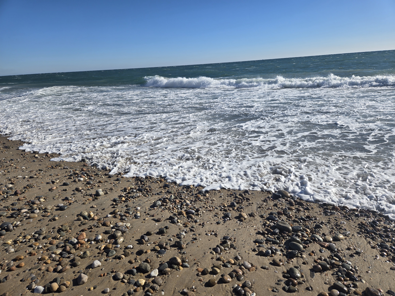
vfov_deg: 58.9
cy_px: 148
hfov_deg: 73.9
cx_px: 198
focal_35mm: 23
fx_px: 262
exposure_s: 1/2961
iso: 25
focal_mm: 5.4
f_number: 1.8
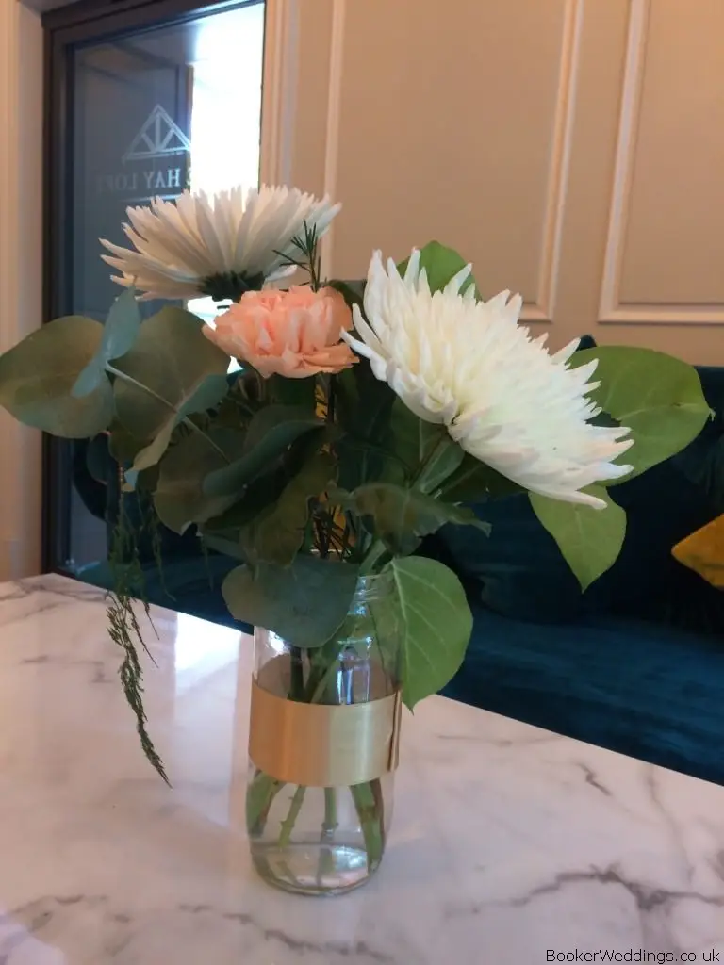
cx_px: 362
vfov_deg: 61.7
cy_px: 482
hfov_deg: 48.2
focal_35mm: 29
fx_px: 809
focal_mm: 4.15
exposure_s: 1/33
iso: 160
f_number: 2.2
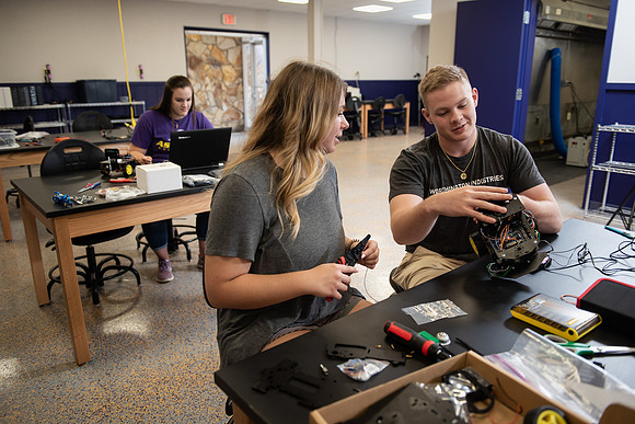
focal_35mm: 28
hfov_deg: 65.5
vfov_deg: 46.4
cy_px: 212
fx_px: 494
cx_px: 318
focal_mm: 28
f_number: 3.5
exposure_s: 1/200
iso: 640
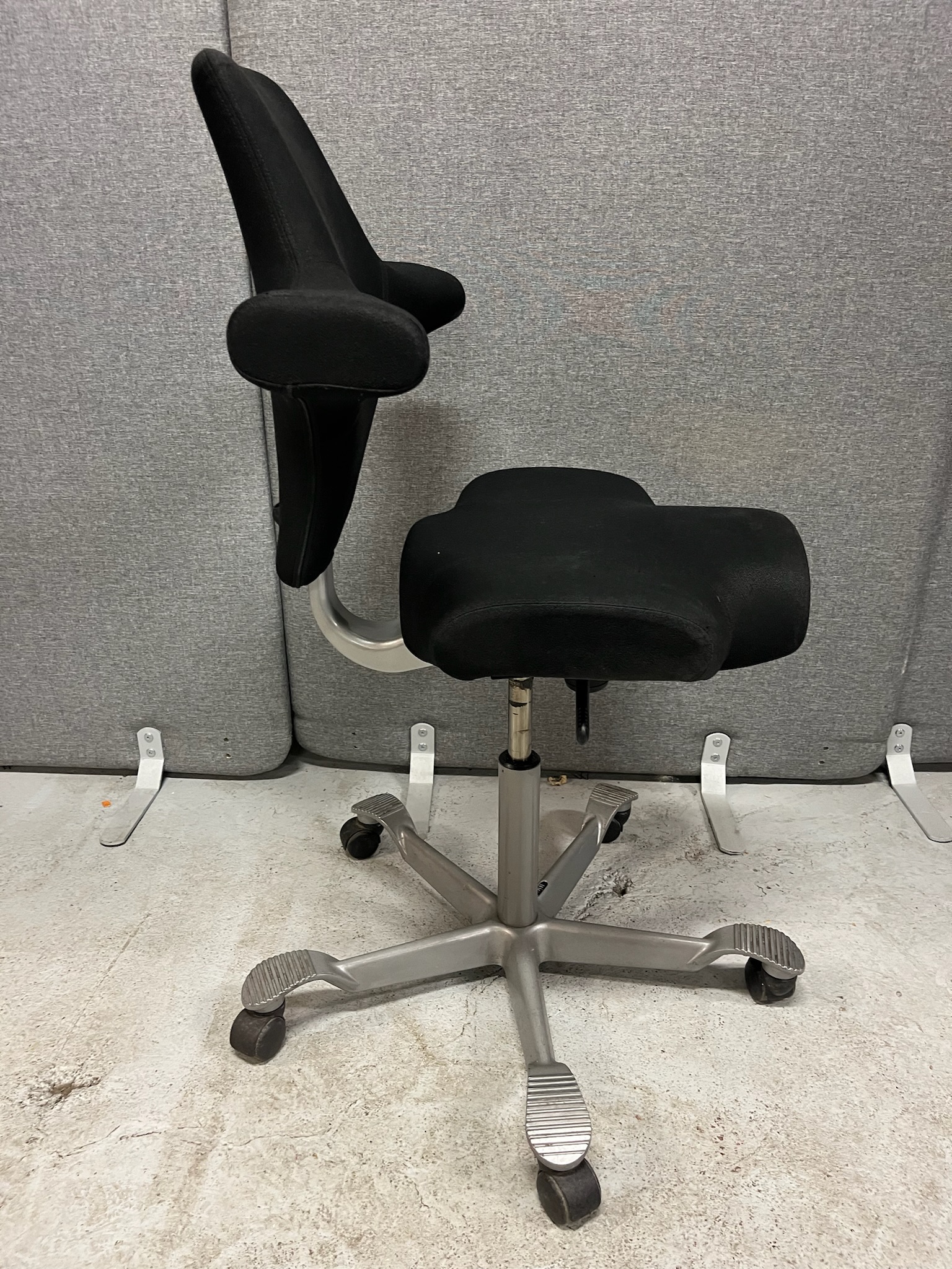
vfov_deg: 67.3
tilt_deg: -23.0
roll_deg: -0.1
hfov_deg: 53.1
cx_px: 476
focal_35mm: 26
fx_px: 953
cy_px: 634
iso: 250
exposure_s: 1/50
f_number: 1.6
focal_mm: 5.1
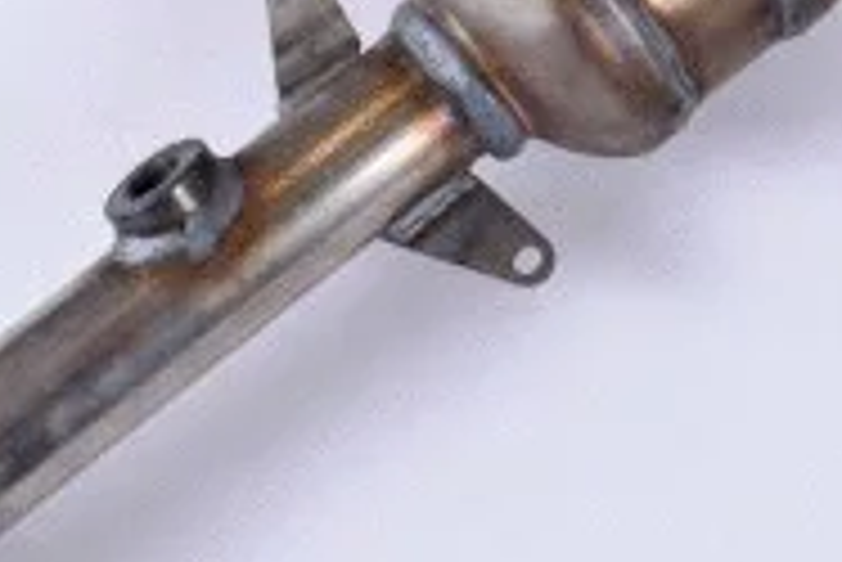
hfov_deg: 15.6
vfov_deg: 10.6
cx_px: 797
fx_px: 3033
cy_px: 97
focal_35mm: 130
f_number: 16
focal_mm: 27
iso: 400
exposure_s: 1/60
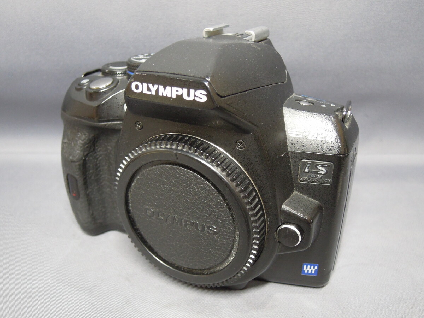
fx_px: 429
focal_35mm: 35
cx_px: 212
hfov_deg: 52.6
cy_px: 159
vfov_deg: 40.7
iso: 560
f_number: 2.5
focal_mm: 6.3
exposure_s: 1/50
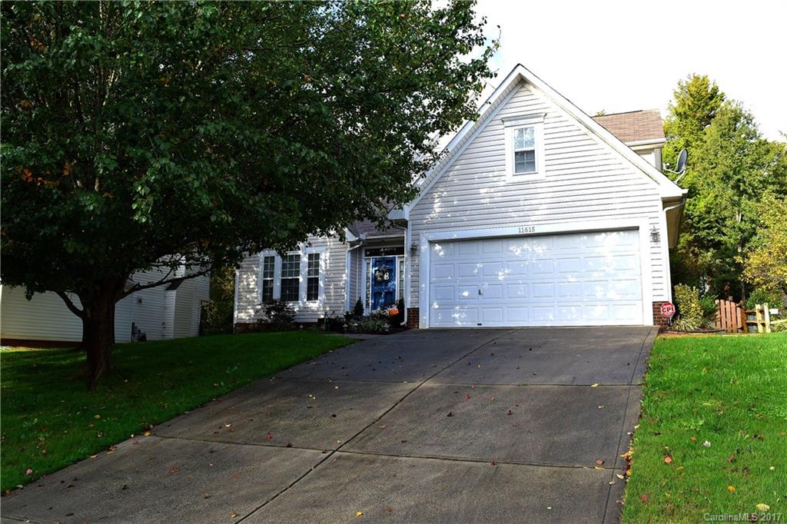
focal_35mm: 27
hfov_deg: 67.4
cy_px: 262
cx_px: 394
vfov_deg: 47.9
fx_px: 590
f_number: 8
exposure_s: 1/250
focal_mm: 18
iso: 320
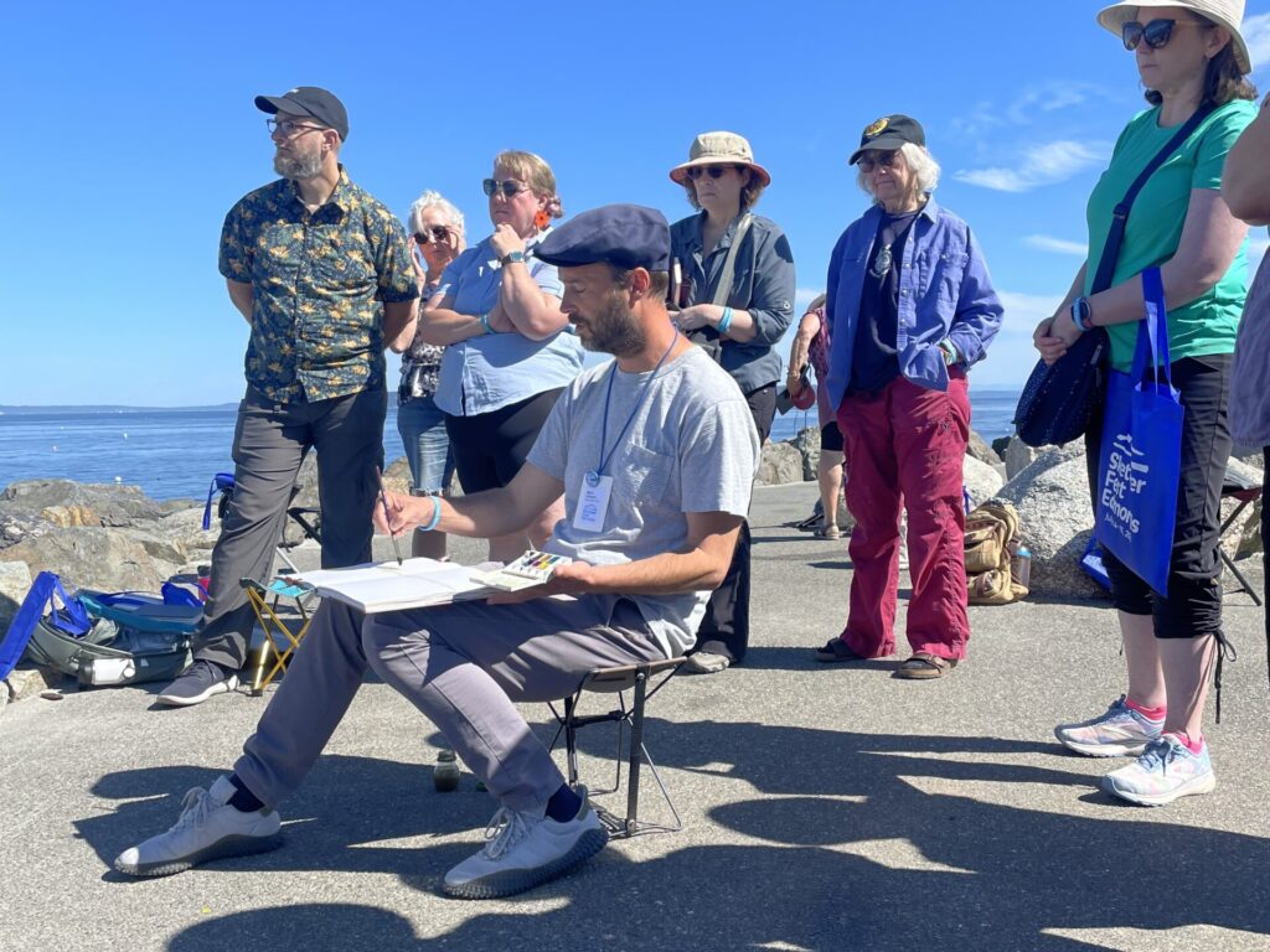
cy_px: 476
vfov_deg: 53.1
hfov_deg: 67.3
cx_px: 635
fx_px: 954
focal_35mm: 26
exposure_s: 1/2618
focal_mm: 4.2
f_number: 1.6
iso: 32
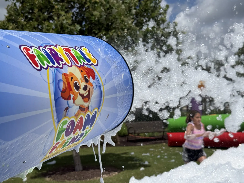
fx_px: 338
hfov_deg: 39.7
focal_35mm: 48
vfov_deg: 30.3
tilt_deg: +1.9
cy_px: 92
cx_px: 122
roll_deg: -0.1
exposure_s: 1/11364
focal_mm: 6.76
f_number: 1.78
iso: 64
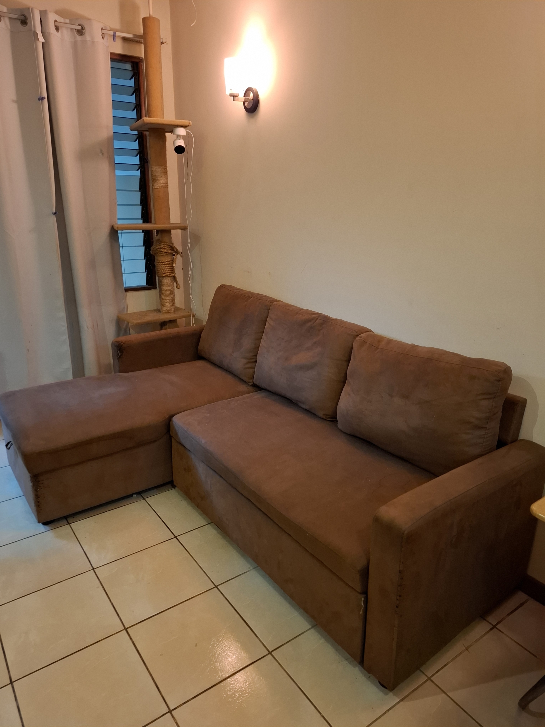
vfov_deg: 73.9
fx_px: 483
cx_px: 272
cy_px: 364
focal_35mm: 23
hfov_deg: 58.9
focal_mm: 5.54
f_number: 1.8
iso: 320
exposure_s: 1/30
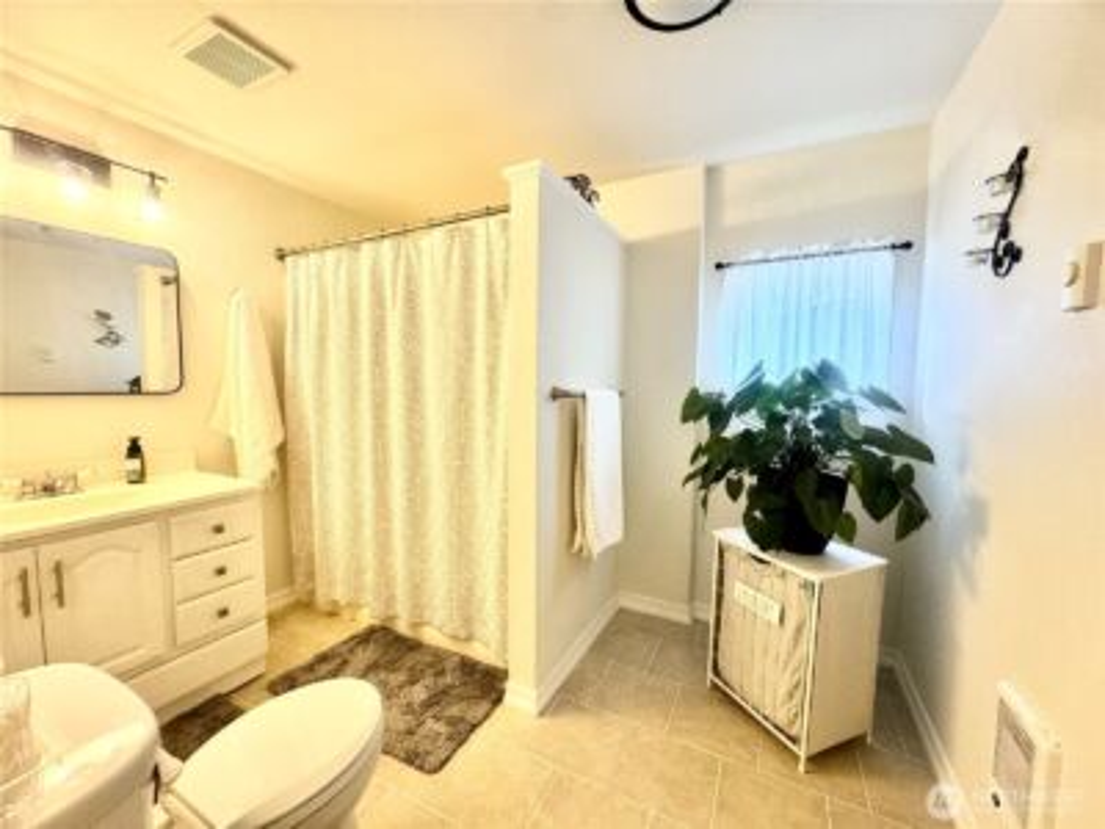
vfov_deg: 85.7
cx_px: 552
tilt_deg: -5.0
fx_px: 447
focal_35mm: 14
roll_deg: -0.5
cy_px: 414
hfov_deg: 102.1
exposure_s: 1/60
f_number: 2.2
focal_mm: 2.22
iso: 200
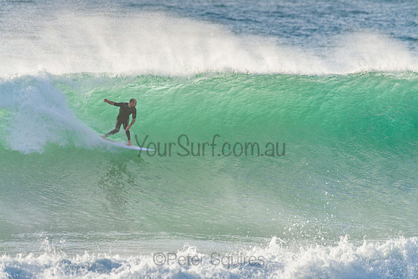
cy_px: 124
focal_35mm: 612
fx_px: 7111
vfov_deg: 2.2
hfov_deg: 3.4
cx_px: 199
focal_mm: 500
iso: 400
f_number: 5.6
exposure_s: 1/2000
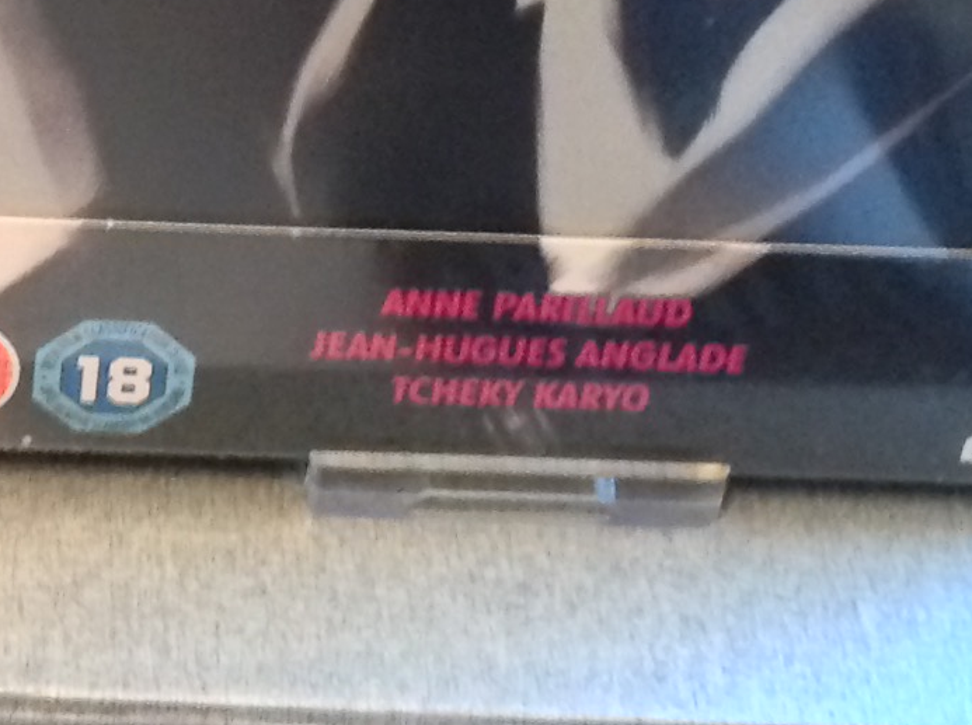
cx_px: -121
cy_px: -279
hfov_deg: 14.7
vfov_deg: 11.0
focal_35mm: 131
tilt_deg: -46.5
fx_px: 3671
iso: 640
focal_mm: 4.28
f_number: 2.4
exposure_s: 1/15
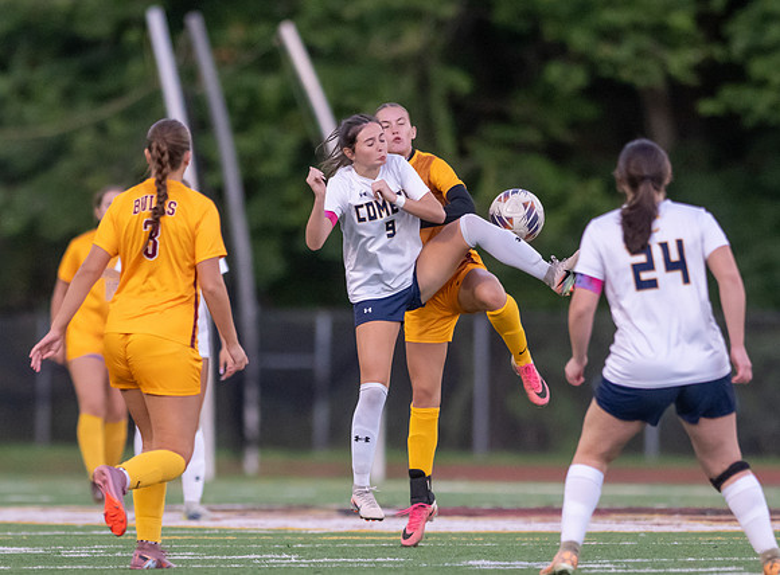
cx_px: 358
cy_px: 448
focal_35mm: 627
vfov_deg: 2.3
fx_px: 14053
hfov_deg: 3.2
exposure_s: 1/1000
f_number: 2.8
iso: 2500
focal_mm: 300
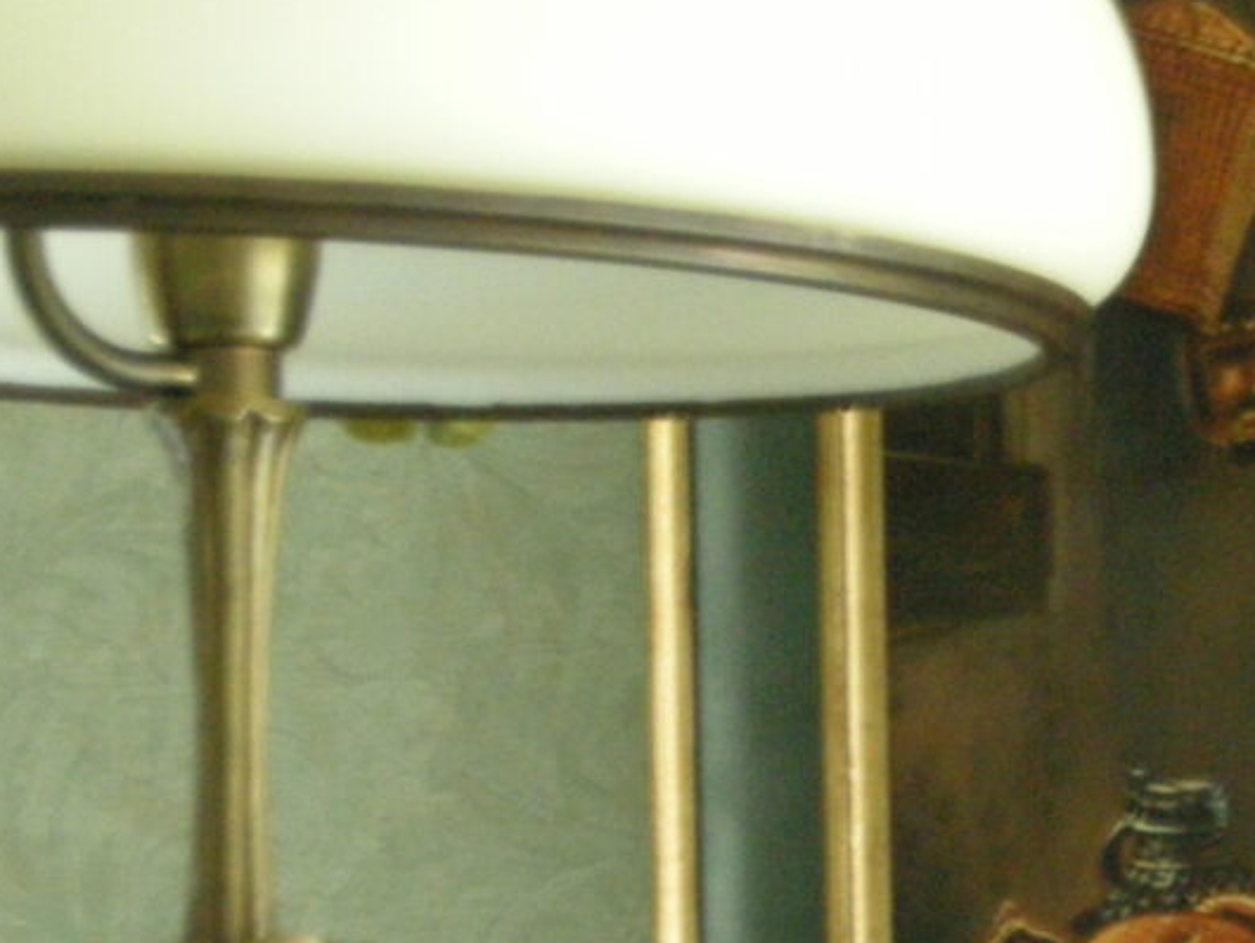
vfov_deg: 5.9
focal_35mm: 252
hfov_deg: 7.8
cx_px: 1617
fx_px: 9140
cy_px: 685
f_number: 4.3
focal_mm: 18.6
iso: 400
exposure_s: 1/2.9
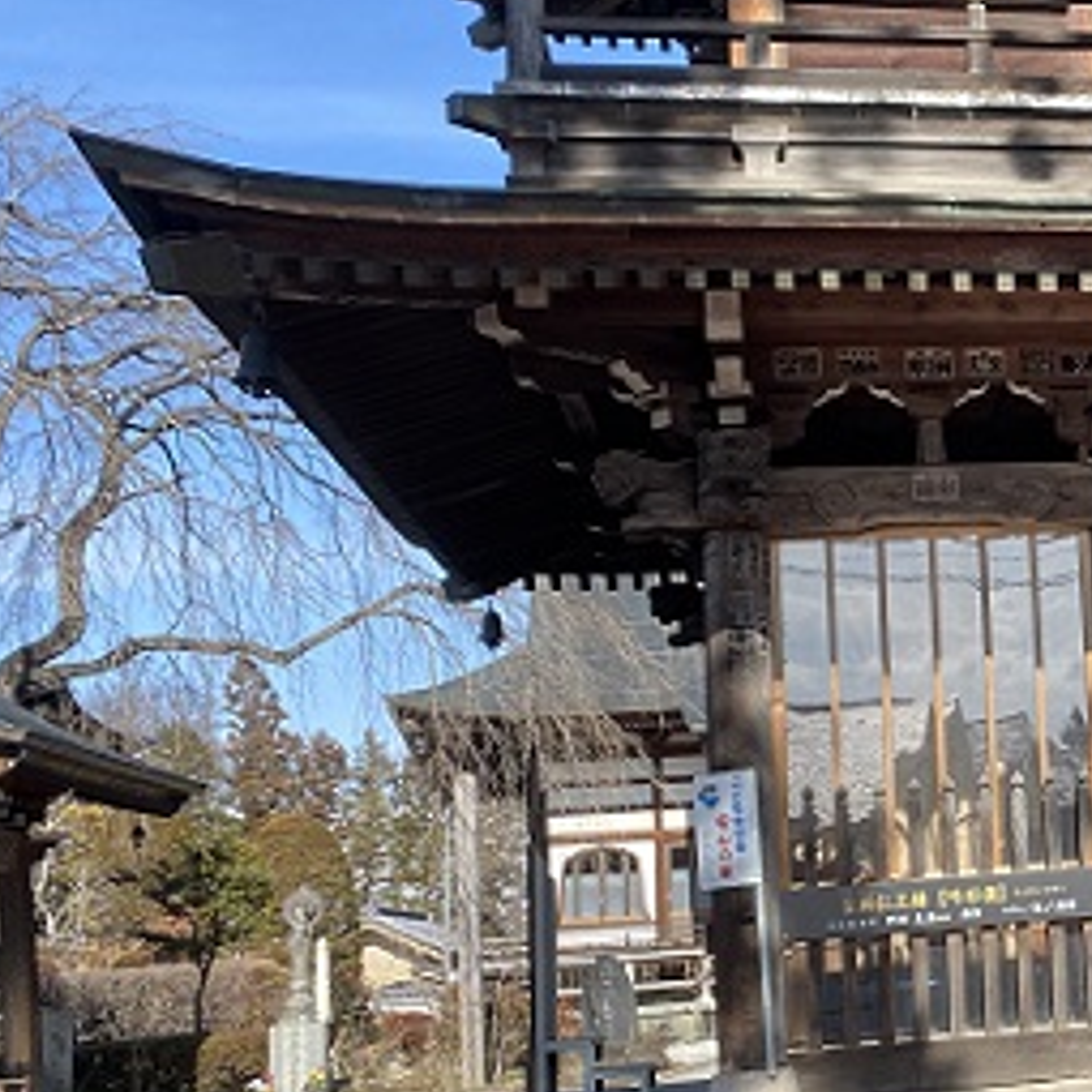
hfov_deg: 23.2
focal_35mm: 65
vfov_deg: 26.5
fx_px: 2320
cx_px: 1456
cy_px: 574
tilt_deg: +6.9
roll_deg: +4.6
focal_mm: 4.25
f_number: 1.8
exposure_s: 1/1072
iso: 32
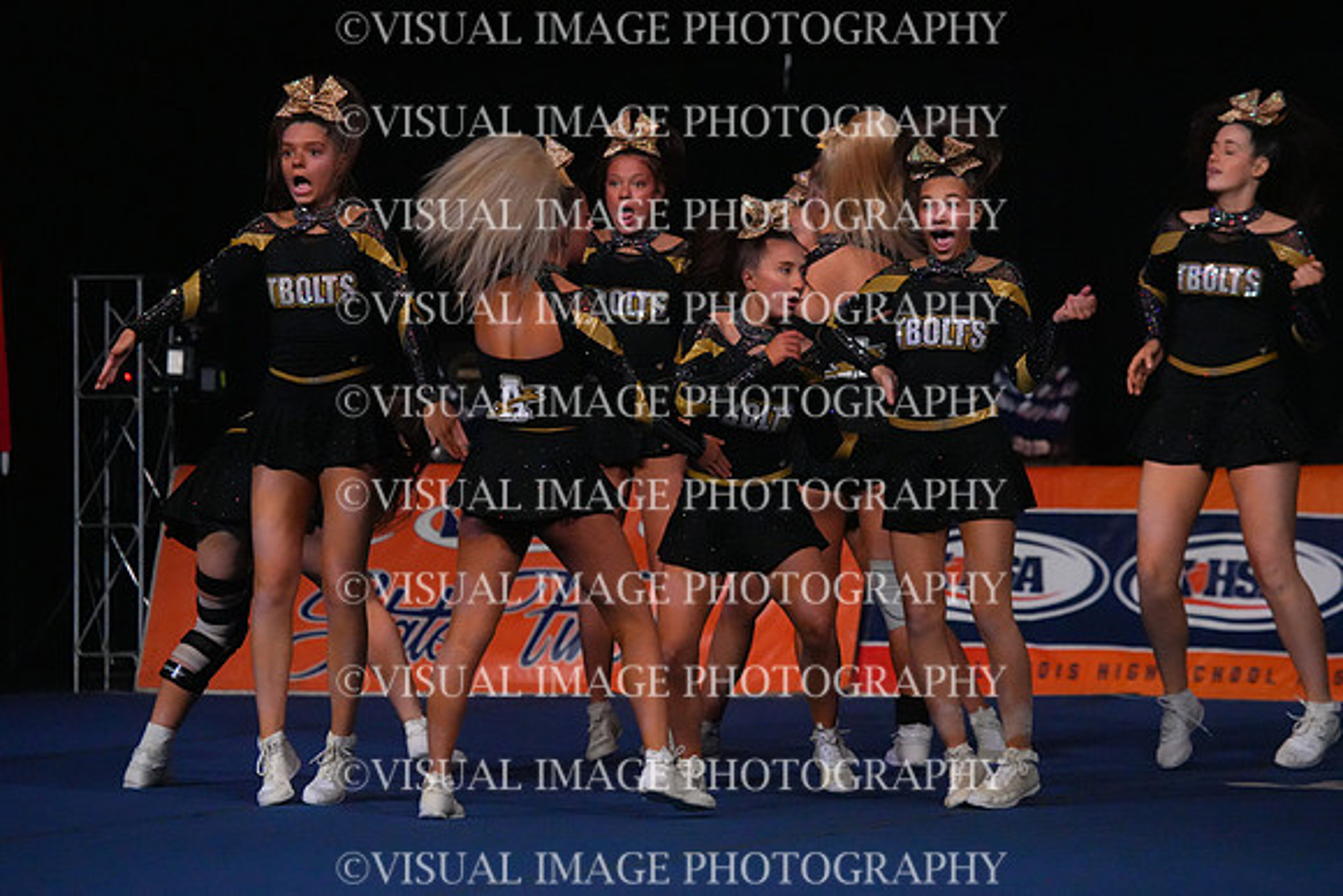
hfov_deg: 8.2
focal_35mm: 250
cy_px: 448
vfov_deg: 5.5
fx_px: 9328
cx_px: 672
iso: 16000
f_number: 5.6
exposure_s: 1/1250
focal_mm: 250
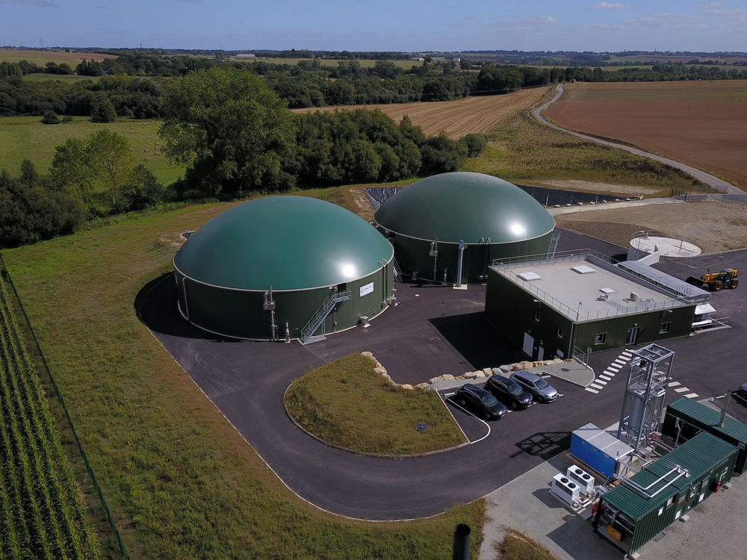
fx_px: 561
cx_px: 374
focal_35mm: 26
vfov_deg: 53.1
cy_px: 280
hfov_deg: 67.3
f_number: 2.2
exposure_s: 1/2353
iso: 100
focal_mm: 4.73
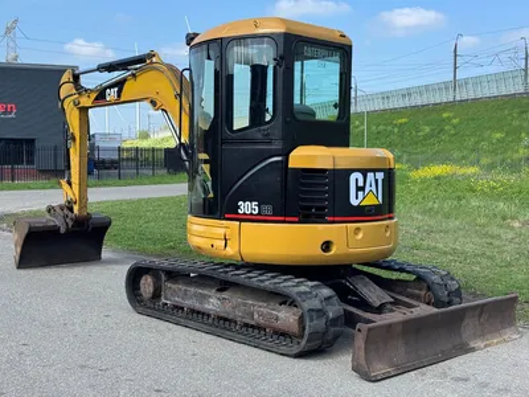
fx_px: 734
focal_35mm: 48
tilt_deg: -3.4
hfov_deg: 39.7
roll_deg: +0.2
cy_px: 198
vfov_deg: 30.3
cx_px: 264
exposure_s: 1/1490
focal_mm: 6.76
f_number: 1.78
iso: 64
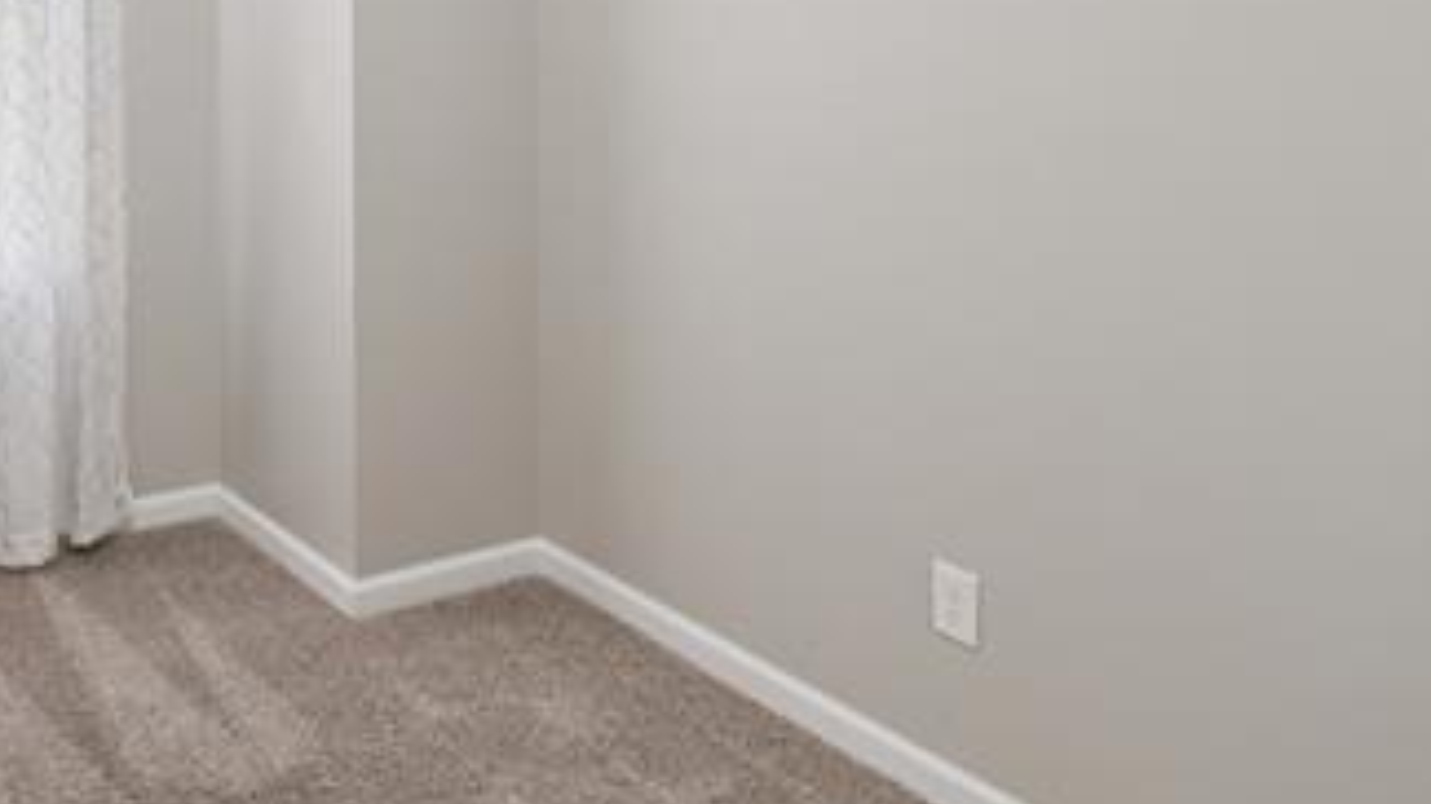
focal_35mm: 31
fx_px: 1176
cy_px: -9
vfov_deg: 34.2
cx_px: 186
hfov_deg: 55.6
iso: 400
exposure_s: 1/30
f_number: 5.6
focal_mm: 15
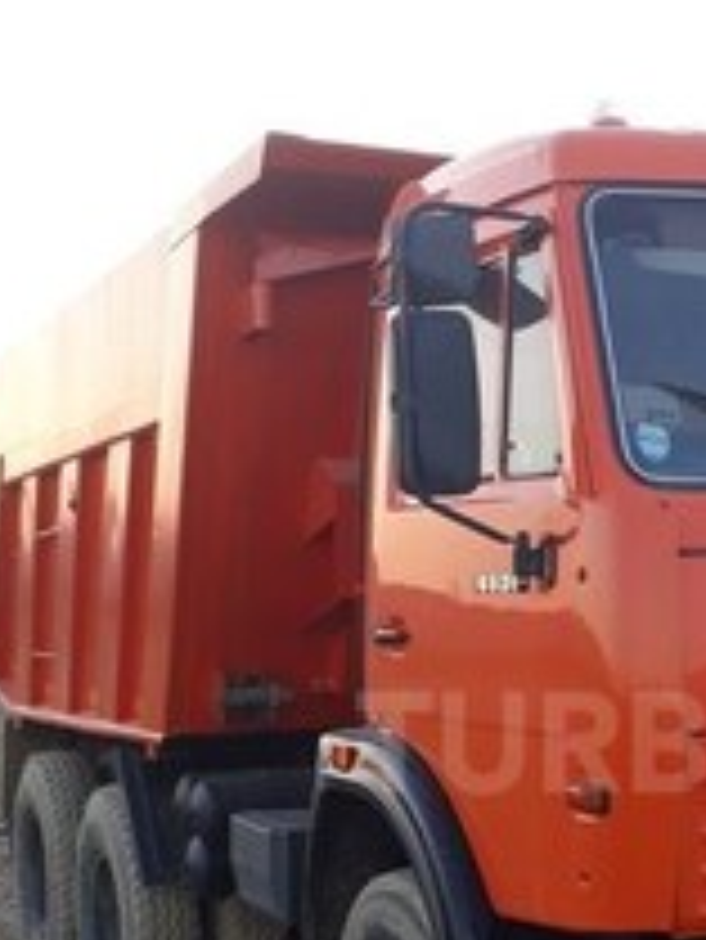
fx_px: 1739
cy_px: 742
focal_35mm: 64
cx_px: 702
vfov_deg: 29.6
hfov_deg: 22.1
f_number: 1.9
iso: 50
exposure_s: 1/100
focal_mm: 3.6
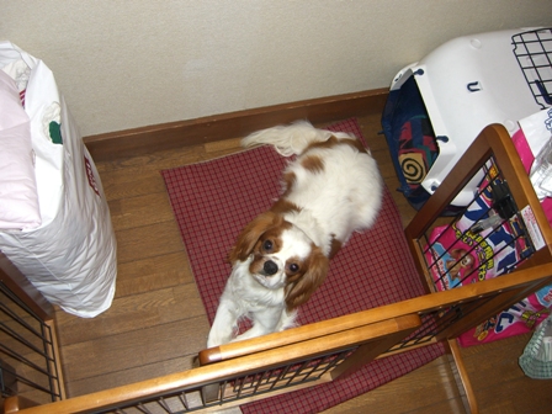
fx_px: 606
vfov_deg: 37.7
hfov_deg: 49.0
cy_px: 207
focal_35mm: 38
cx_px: 276
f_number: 2.8
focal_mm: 7.9
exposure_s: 1/60
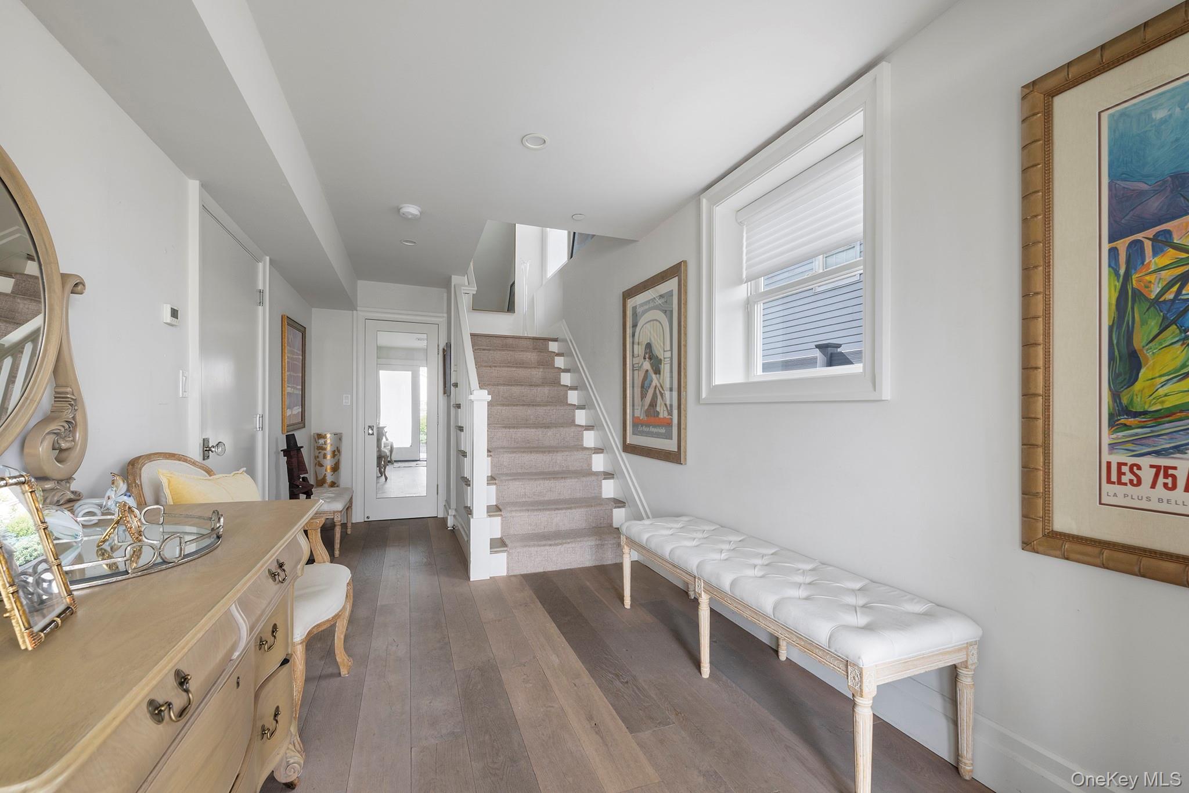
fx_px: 462
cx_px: 594
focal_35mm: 14
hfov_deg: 104.3
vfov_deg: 81.2
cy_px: 396
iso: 320
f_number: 11
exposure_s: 1/1.67
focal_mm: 14
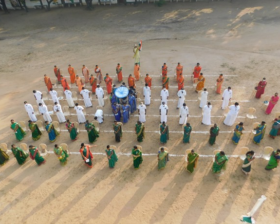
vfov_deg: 56.8
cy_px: 108
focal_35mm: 25
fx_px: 207
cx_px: 142
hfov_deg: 68.1
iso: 125
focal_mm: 4
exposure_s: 1/500
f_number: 3
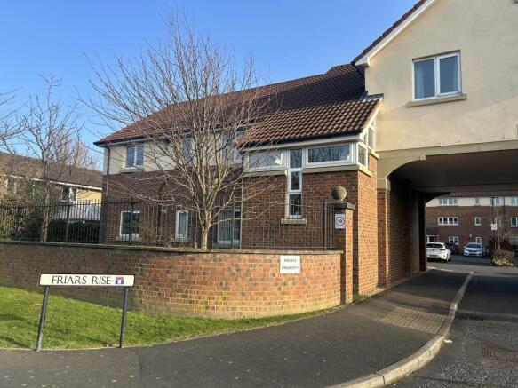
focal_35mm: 26
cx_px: 259
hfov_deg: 67.3
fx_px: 389
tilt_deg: +6.4
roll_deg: -1.3
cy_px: 194
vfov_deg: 53.0
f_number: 1.5
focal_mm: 5.7
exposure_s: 1/1468
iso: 50
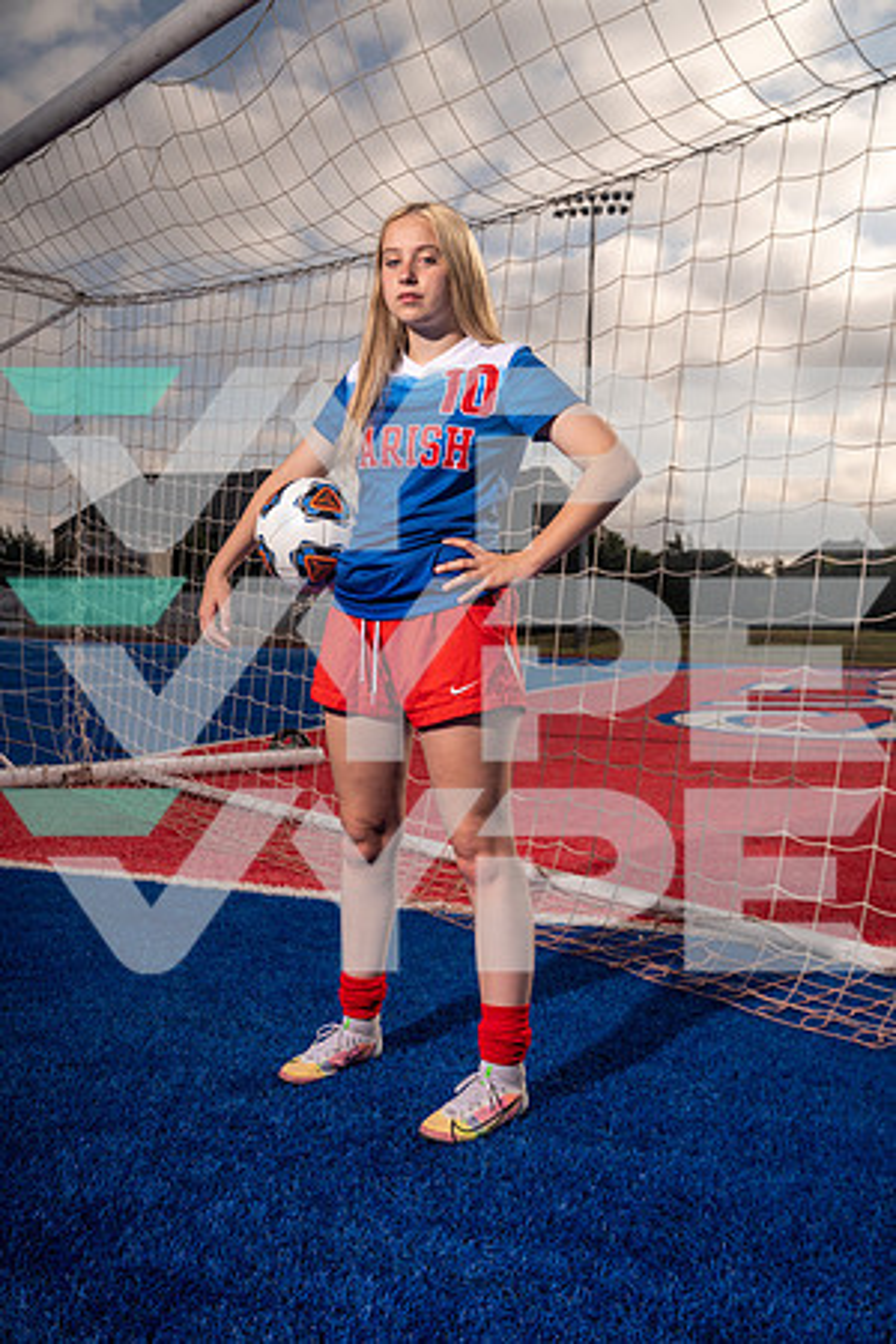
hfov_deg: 38.9
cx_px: 448
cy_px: 672
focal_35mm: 34
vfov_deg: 55.8
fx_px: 1269
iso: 100
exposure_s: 1/250
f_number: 5.6
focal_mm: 34
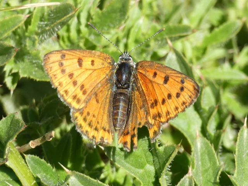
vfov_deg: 9.9
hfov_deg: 13.2
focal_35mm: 150
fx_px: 1075
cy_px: 93
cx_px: 124
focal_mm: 26.9
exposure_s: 1/100
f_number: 5.4
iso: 80
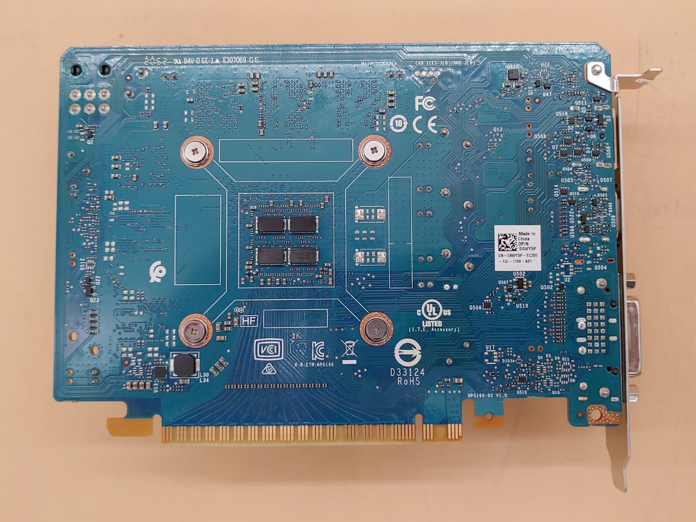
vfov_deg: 39.7
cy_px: 261
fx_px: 724
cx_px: 348
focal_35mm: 36
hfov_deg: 51.4
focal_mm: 4.36
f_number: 1.8
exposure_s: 1/83
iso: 50
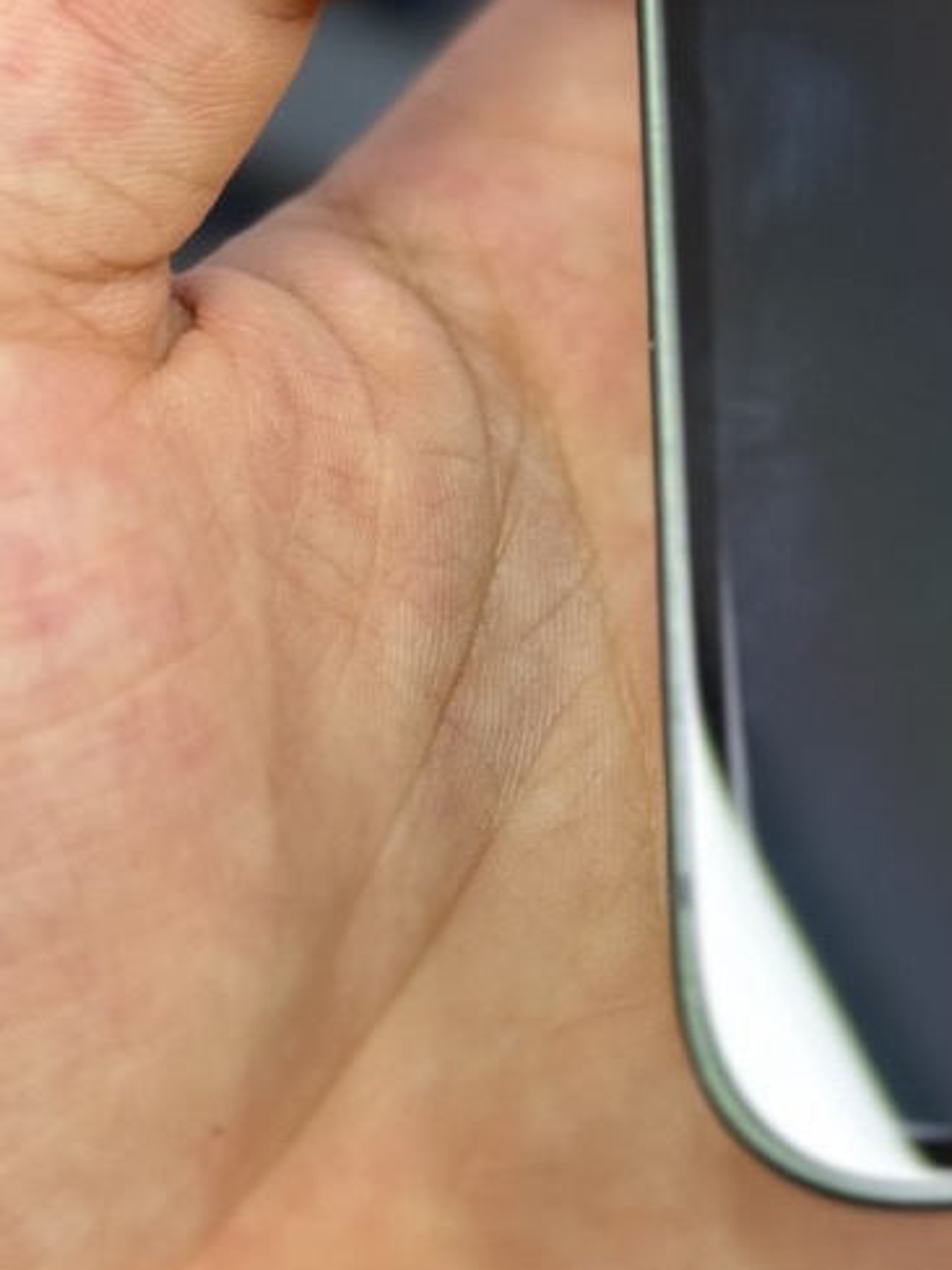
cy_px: -169
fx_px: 4620
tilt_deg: -46.1
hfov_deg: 11.5
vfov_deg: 15.2
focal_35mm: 126
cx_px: 1207
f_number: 1.78
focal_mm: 6.76
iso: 200
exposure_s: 1/52
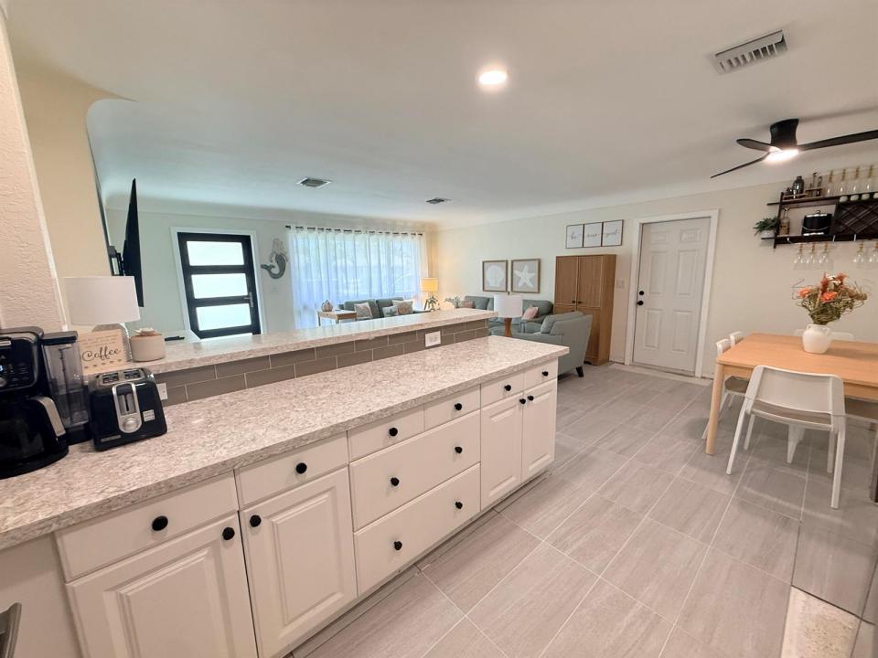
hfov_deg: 102.1
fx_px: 355
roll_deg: -0.2
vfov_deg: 85.7
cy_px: 329
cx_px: 439
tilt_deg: -8.9
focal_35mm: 14
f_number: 2.2
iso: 320
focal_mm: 2.22
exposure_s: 1/120
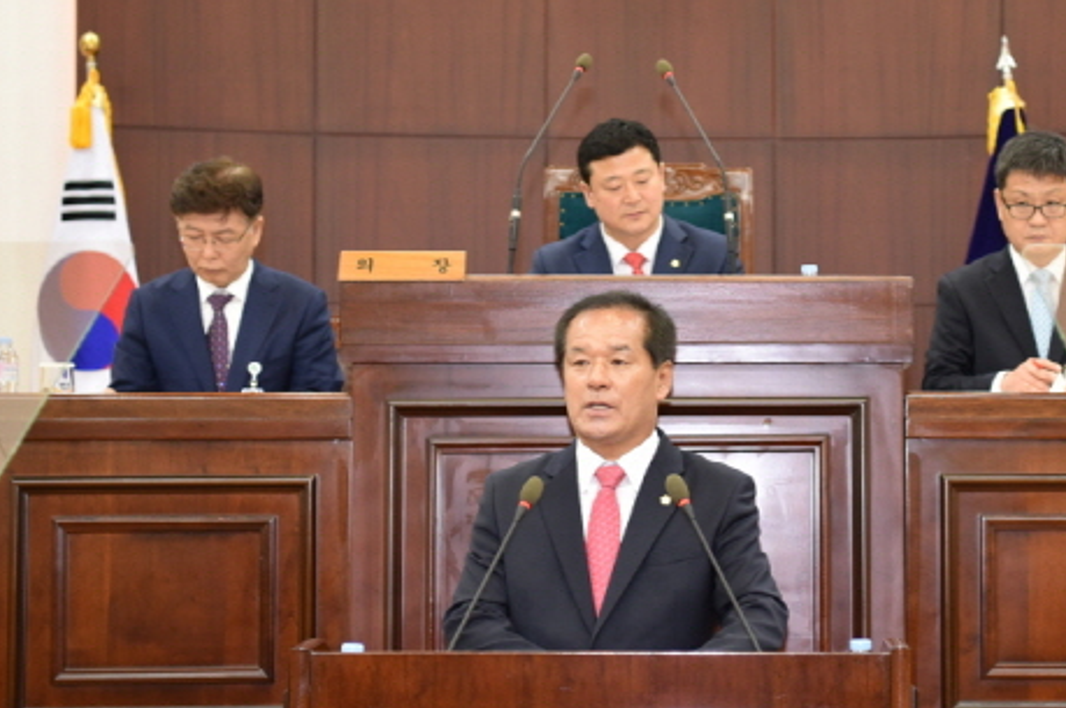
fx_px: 2011
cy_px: 311
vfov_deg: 20.0
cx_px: 590
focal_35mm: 68
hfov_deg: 29.7
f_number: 2.8
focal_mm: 48
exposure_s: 1/60
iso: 900
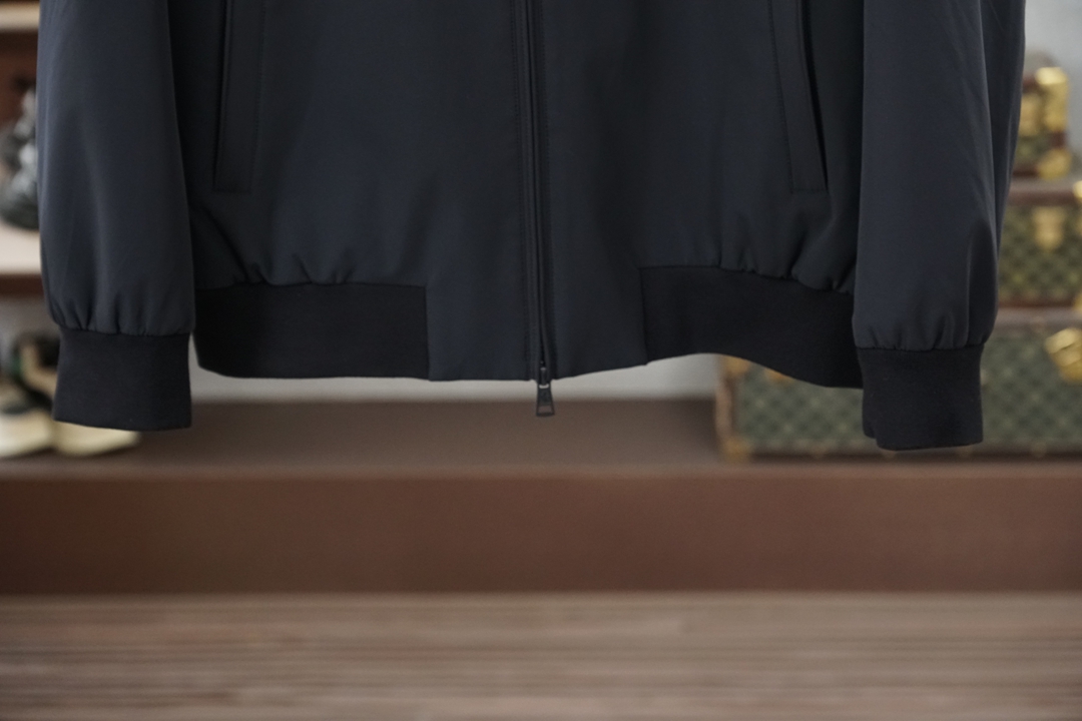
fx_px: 2885
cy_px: 360
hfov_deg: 21.2
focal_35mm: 96
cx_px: 541
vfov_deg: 14.3
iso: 1600
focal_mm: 64
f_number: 4
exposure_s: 1/125
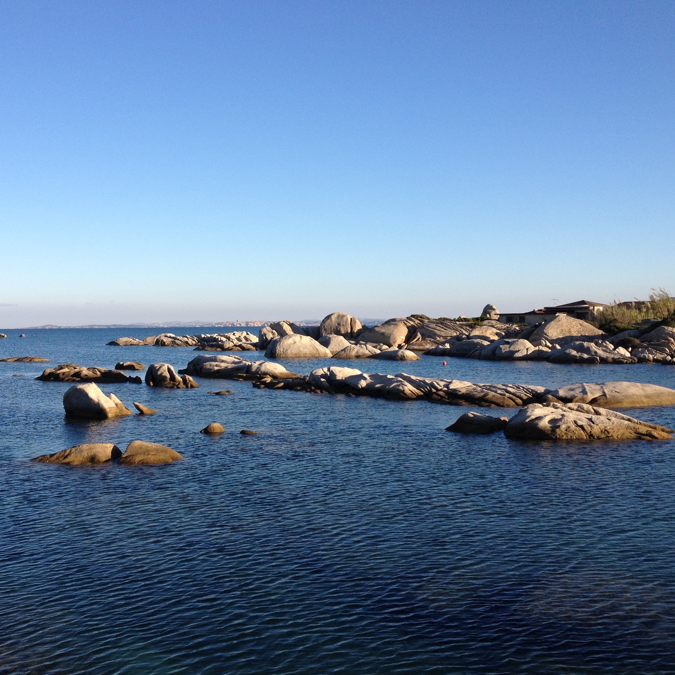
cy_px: 333
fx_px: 927
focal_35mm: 42
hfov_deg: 40.0
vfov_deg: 40.0
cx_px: 299
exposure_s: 1/1004
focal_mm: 4.28
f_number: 2.4
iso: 64
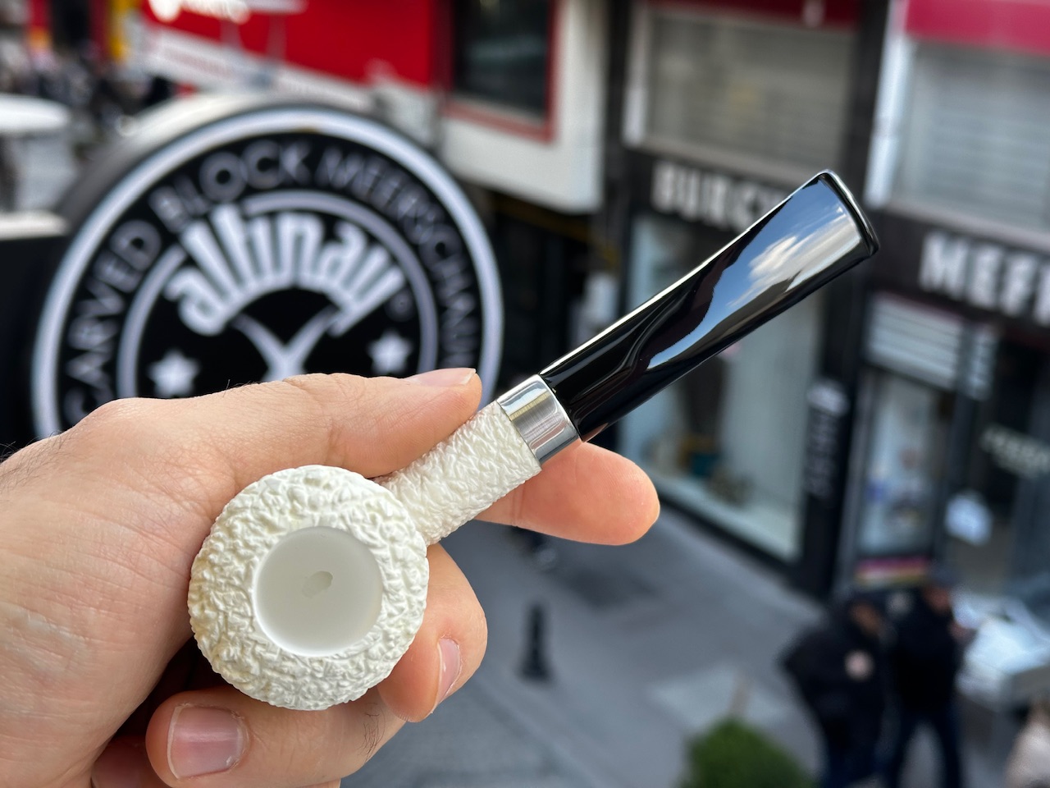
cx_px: 525
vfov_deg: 30.3
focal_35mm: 48
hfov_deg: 39.7
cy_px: 394
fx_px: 1456
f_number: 1.78
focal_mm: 6.86
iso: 50
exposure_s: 1/163
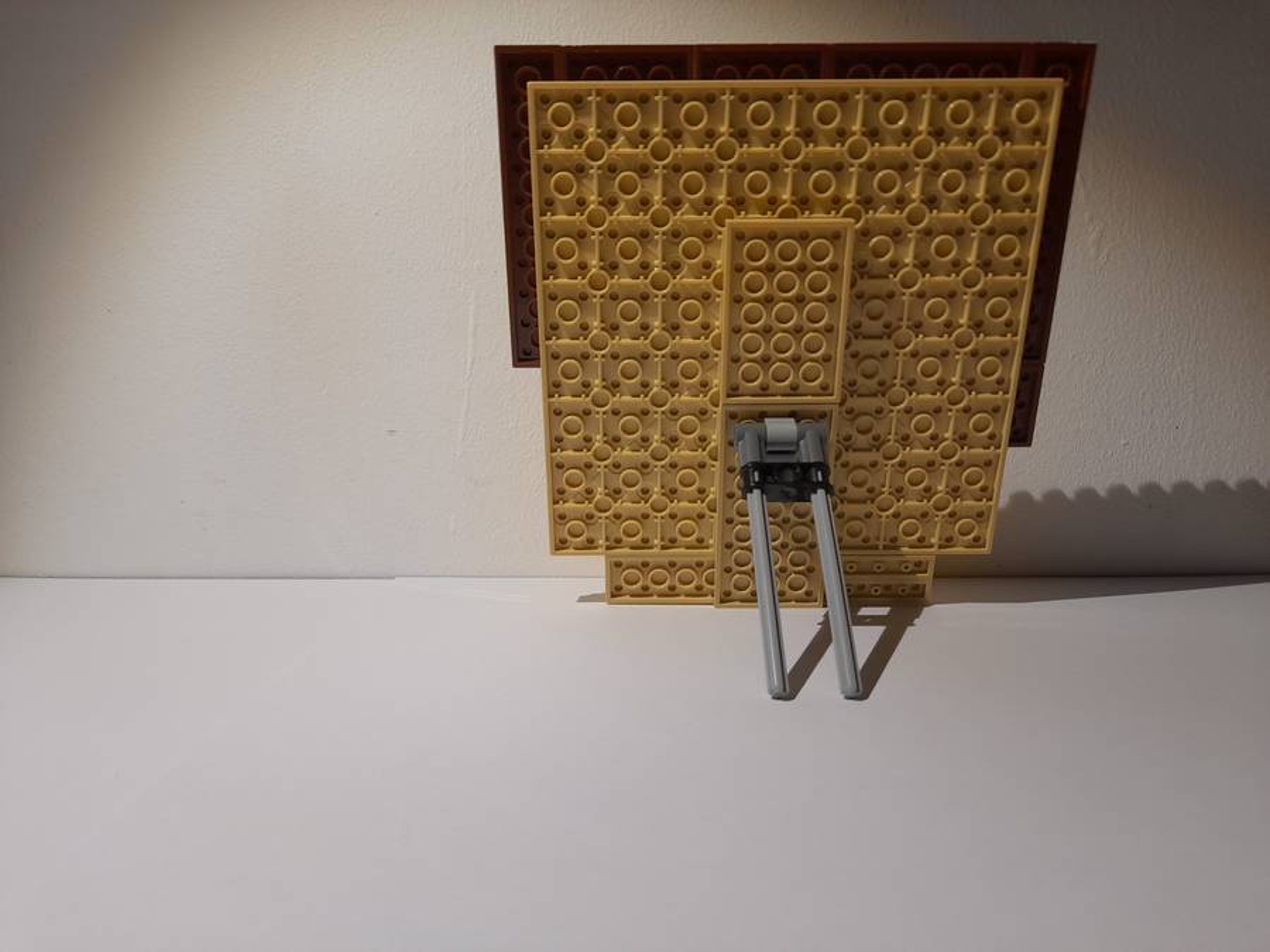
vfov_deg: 54.9
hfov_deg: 69.4
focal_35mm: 25
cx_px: 635
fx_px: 917
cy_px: 476
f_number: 2
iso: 64
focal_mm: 4.6
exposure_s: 1/50
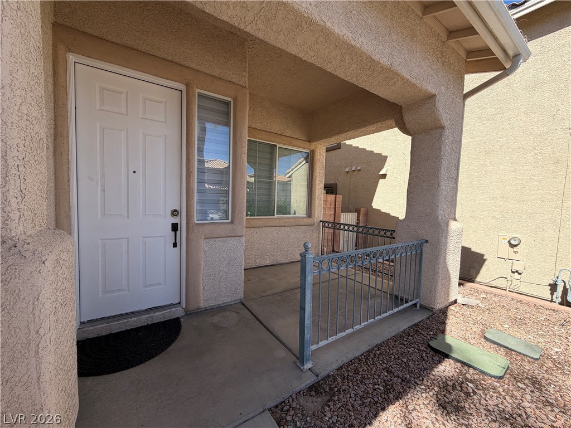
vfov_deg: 85.7
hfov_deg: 102.1
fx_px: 231
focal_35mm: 14
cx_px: 286
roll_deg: -1.8
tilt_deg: -3.5
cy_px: 214
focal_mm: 2.22
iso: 25
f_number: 2.2
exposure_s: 1/770
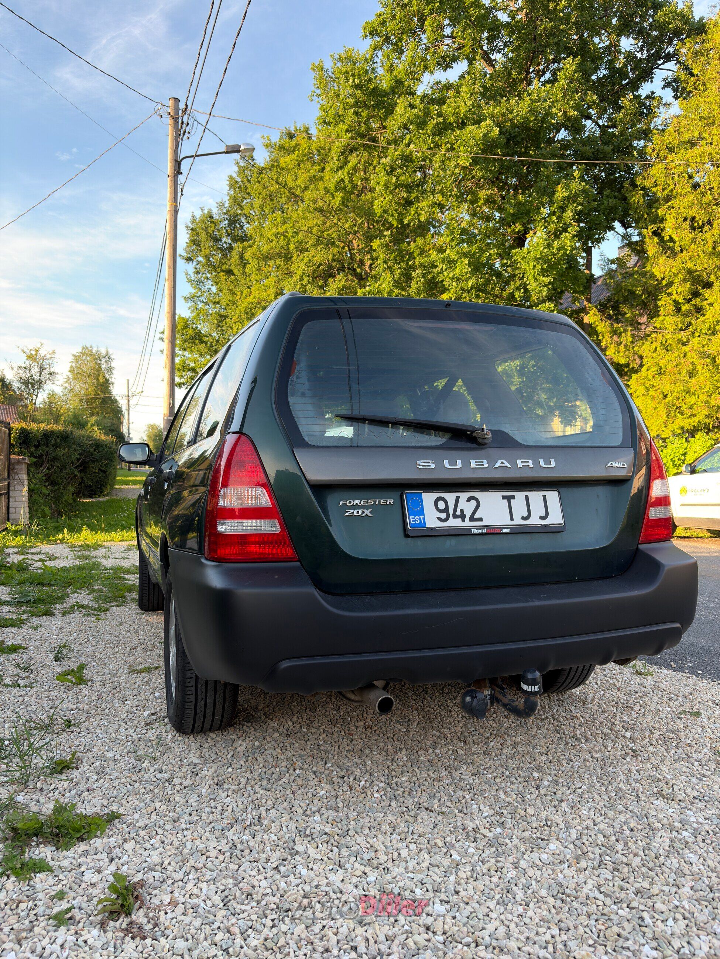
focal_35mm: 26
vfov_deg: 67.3
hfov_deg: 53.1
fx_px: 721
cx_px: 360
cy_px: 480
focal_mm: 5.96
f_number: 1.6
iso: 40
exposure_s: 1/261
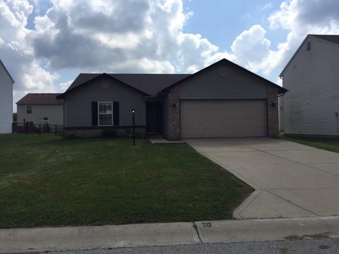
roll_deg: +0.4
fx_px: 284
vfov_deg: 48.2
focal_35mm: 29
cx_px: 170
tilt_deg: +0.5
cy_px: 127
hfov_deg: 61.7
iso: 32
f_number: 2.2
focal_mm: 4.15
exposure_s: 1/4405
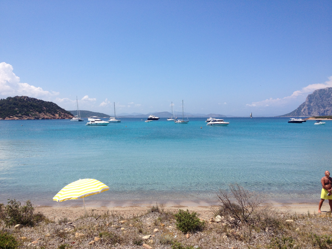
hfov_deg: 52.6
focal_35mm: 35
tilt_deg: -3.9
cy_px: 124
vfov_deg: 40.7
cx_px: 166
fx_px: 336
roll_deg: +1.0
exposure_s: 1/2513
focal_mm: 4.28
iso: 50
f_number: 2.4
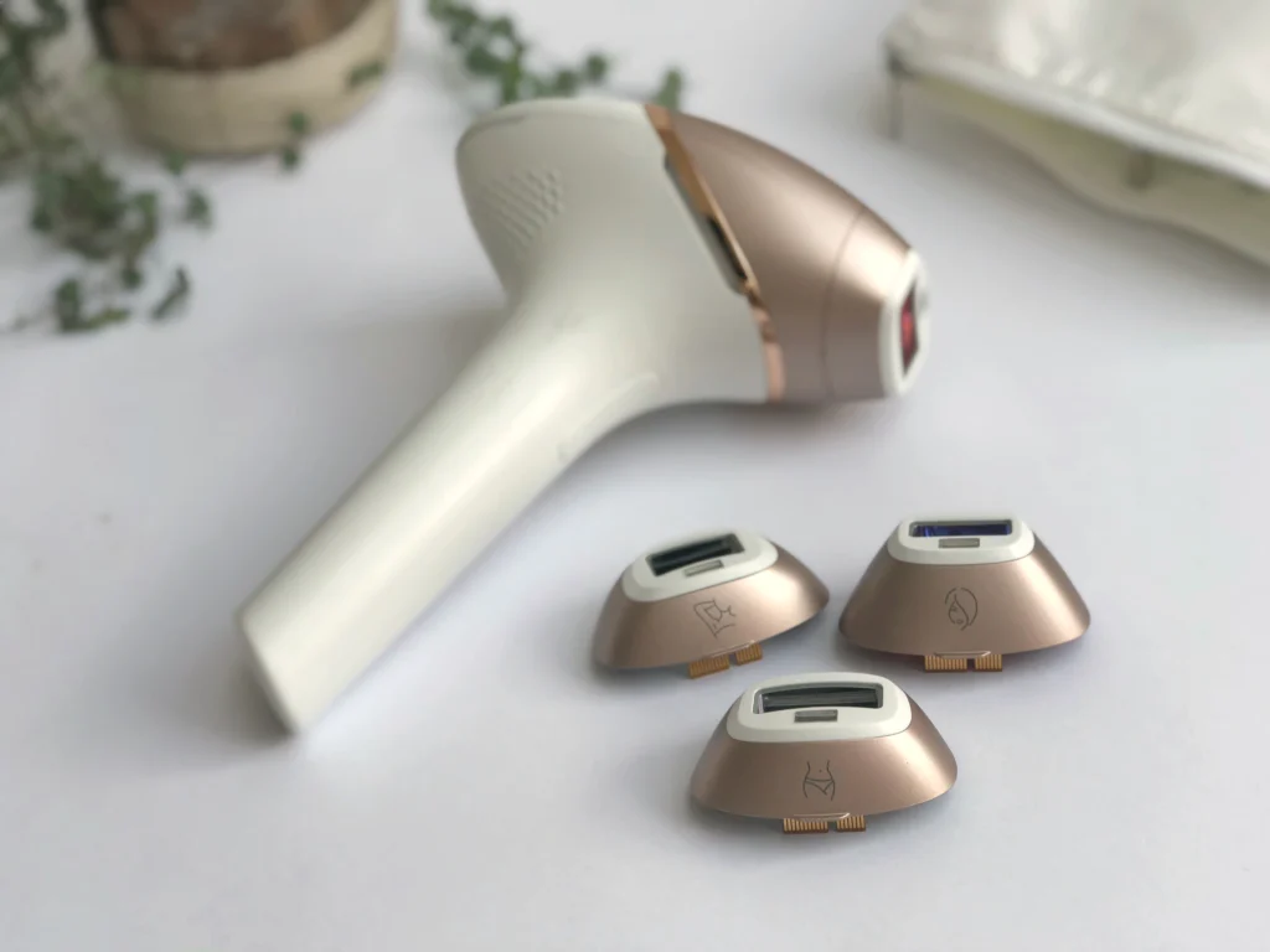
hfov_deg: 33.8
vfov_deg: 25.7
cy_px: 476
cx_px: 635
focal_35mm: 57
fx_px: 2091
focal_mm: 6.6
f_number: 2.8
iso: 20
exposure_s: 1/129
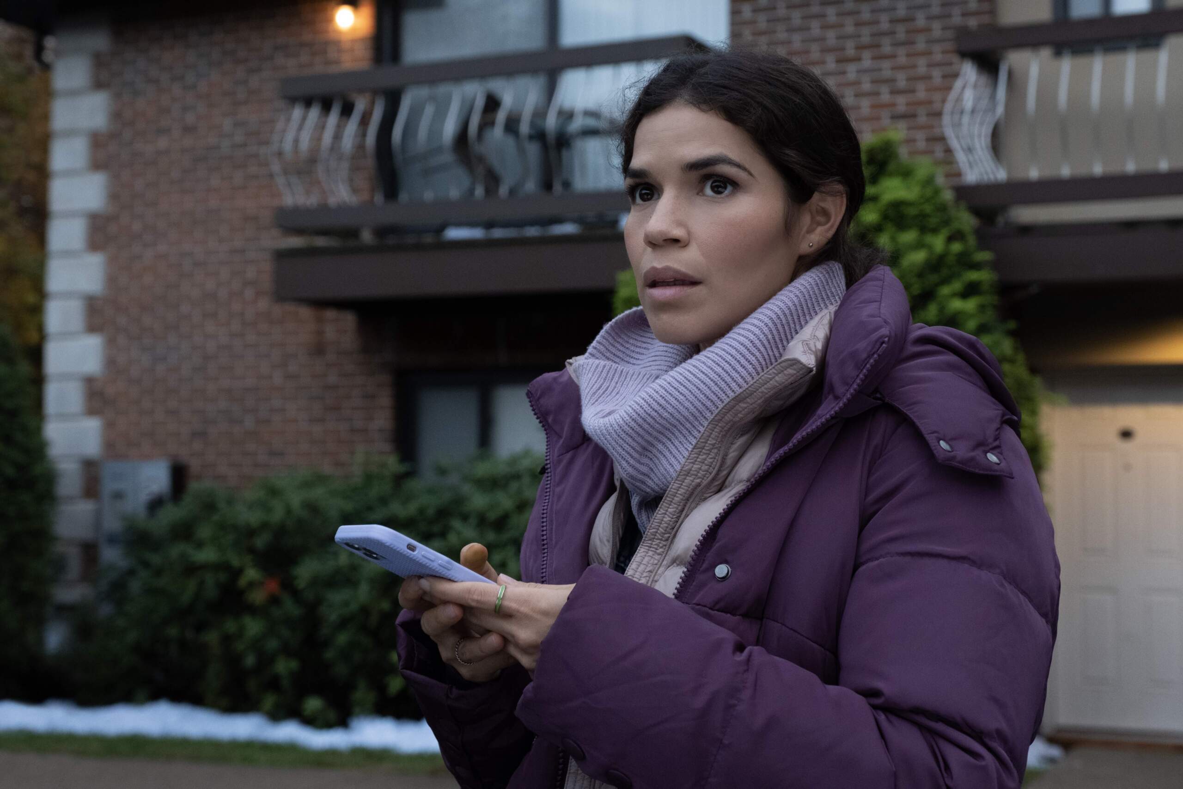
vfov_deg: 23.4
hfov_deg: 34.5
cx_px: 592
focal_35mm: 58
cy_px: 394
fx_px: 1906
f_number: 4.5
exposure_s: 1/200
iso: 2000
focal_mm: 38.8
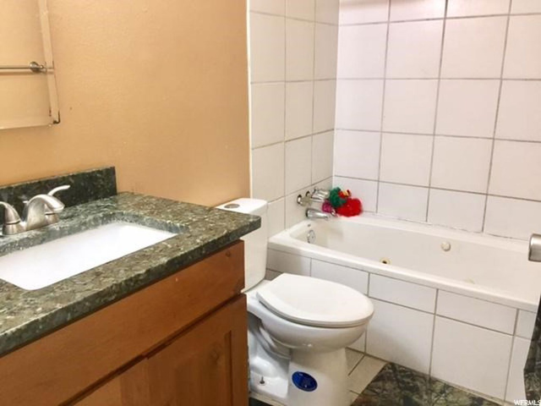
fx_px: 453
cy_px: 203
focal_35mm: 29
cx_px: 270
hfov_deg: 61.7
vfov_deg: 48.2
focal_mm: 4.15
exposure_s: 1/30
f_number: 2.2
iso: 125
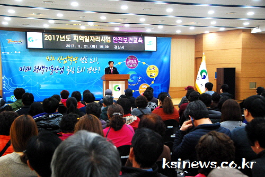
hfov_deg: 38.8
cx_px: 132
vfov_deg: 26.6
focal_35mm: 51
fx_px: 376
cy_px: 88
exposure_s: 1/100
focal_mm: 34
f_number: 6.3
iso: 1600
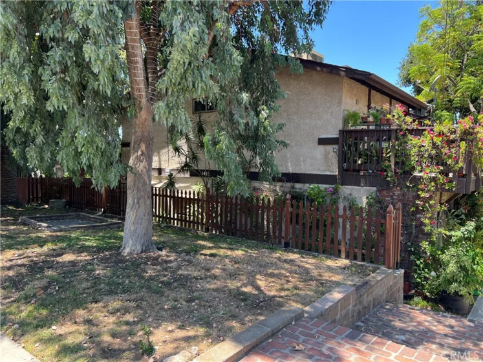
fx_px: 363
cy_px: 181
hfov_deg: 67.3
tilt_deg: -3.1
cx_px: 242
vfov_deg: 53.1
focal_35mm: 26
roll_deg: -0.3
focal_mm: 5.7
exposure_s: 1/404
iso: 50
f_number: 1.5
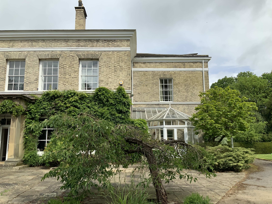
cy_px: 102
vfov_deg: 48.2
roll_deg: +0.6
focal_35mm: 29
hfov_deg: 61.7
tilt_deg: +11.9
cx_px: 136
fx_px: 228
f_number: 1.8
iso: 16
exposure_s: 1/1848
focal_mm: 3
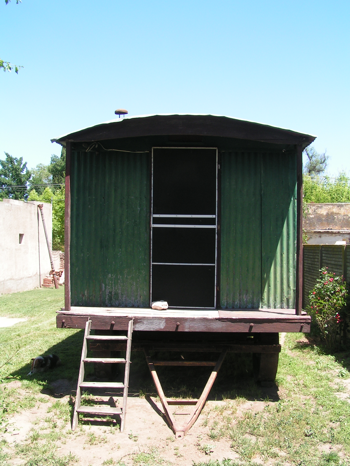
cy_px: 233
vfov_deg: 49.0
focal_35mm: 38
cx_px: 175
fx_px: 512
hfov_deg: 37.7
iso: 50
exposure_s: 1/200
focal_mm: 5.8
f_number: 5.6
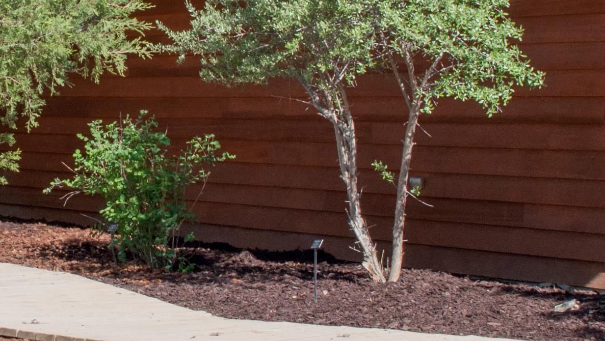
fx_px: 2102
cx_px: 38
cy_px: 30
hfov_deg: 16.1
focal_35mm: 131
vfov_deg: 9.2
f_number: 9
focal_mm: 24
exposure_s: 1/320
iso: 200
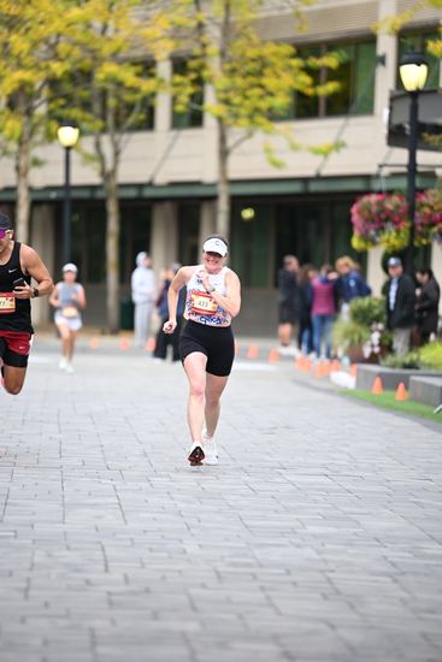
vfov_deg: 10.3
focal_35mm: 200
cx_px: 221
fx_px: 3681
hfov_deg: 6.9
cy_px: 331
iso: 1000
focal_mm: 200
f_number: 2.8
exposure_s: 1/1600
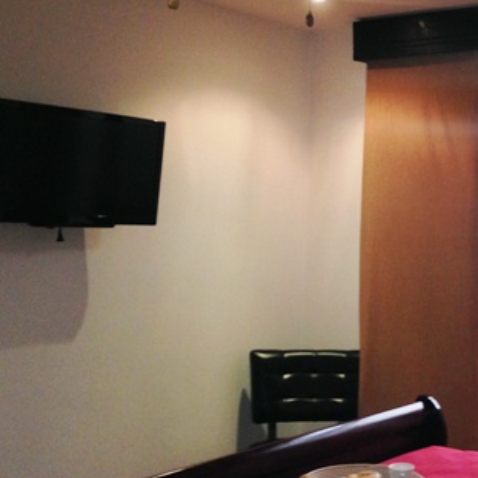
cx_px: 455
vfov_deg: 28.6
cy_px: 221
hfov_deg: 27.3
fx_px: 937
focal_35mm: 60
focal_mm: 4.12
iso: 125
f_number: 2.4
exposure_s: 1/20
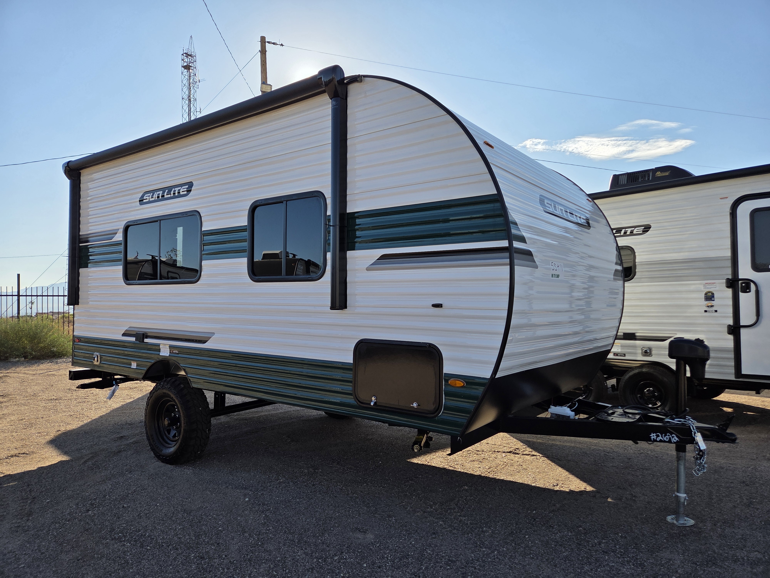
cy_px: 289
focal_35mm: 23
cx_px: 385
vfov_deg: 58.9
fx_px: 512
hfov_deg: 73.9
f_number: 1.8
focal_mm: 5.4
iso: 80
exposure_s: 1/5004
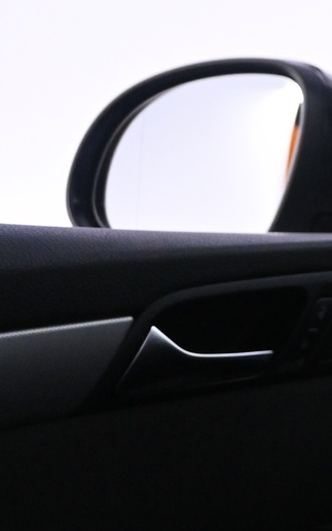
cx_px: 812
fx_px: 1457
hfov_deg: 10.9
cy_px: 310
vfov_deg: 20.7
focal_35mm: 101
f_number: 4
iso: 3200
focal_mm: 21
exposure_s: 1/50
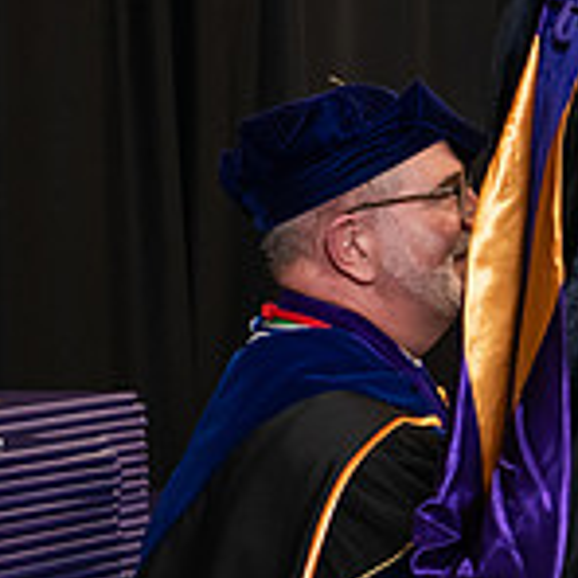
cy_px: 92
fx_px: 4402
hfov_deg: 7.3
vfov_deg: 7.5
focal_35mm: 233
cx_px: 1094
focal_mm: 70
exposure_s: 1/125
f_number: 5
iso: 1600
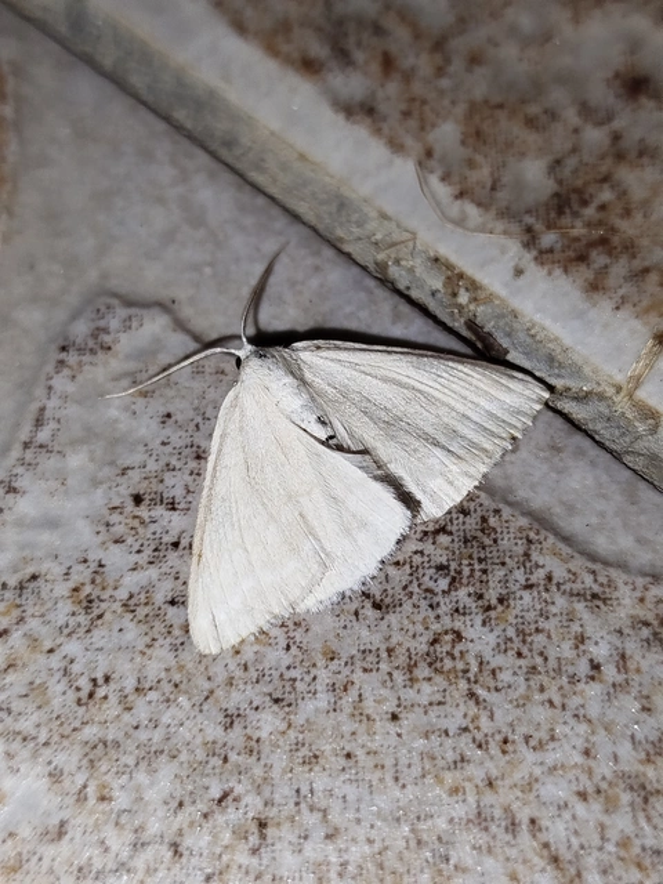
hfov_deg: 29.1
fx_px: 1277
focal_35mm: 50
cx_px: 332
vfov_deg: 38.2
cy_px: 442
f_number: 1.7
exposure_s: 1/50
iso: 80
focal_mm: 5.31
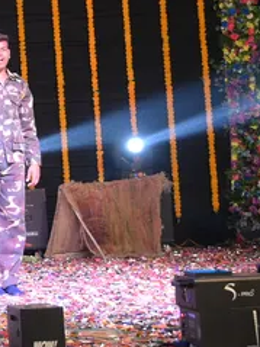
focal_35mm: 125
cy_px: 127
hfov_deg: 10.3
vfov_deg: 15.8
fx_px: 1251
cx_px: -367
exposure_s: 1/250
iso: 2500
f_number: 4
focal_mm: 34.5
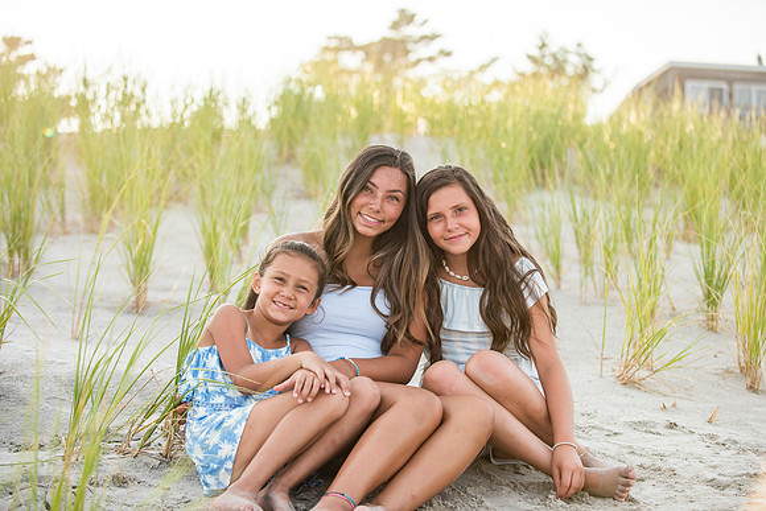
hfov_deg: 27.7
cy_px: 266
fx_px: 1551
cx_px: 388
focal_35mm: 73
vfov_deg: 18.7
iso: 250
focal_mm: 70
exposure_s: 1/1250
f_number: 3.2
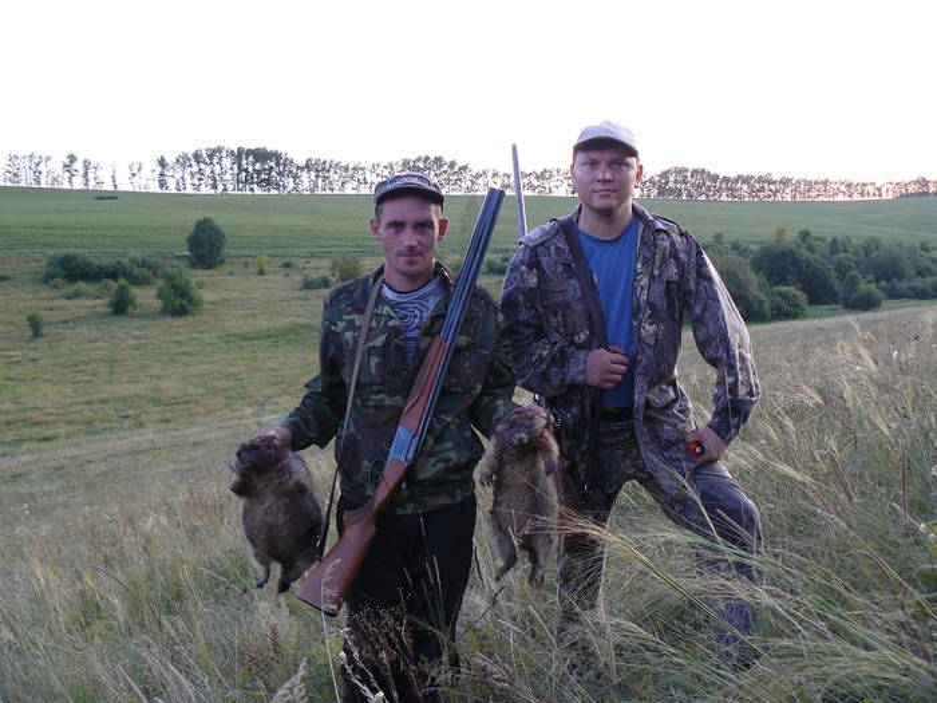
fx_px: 974
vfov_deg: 39.7
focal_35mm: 36
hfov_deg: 51.4
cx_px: 468
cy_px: 352
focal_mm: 6
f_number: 2.8
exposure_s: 1/30
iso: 125
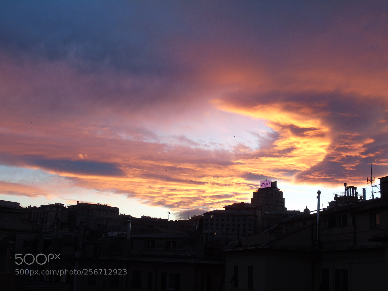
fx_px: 516
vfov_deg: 31.5
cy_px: 146
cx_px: 194
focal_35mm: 46
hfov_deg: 41.2
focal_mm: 8.2
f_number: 4.1
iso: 80
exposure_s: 1/40
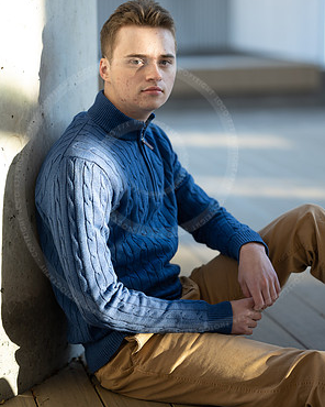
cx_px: 162
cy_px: 191
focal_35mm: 97
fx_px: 1166
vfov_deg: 19.8
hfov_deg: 15.9
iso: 100
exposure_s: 1/160
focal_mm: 85
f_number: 1.8
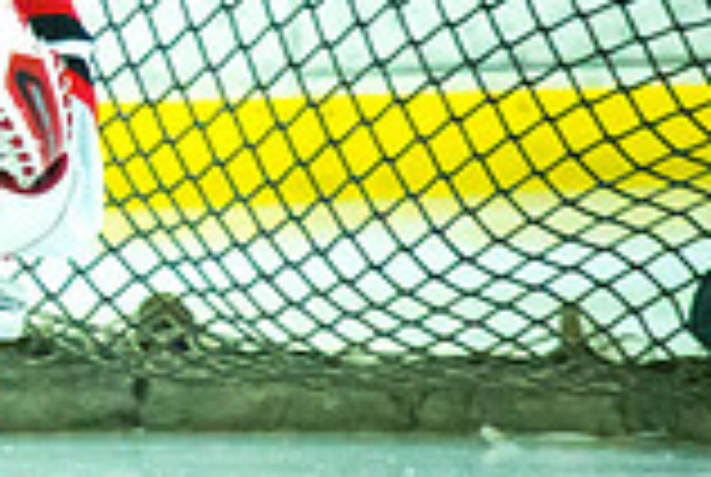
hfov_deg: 1.4
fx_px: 28968
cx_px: -302
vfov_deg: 0.9
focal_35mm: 1464
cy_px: -178
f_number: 5.6
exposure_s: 1/800
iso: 6400
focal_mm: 400
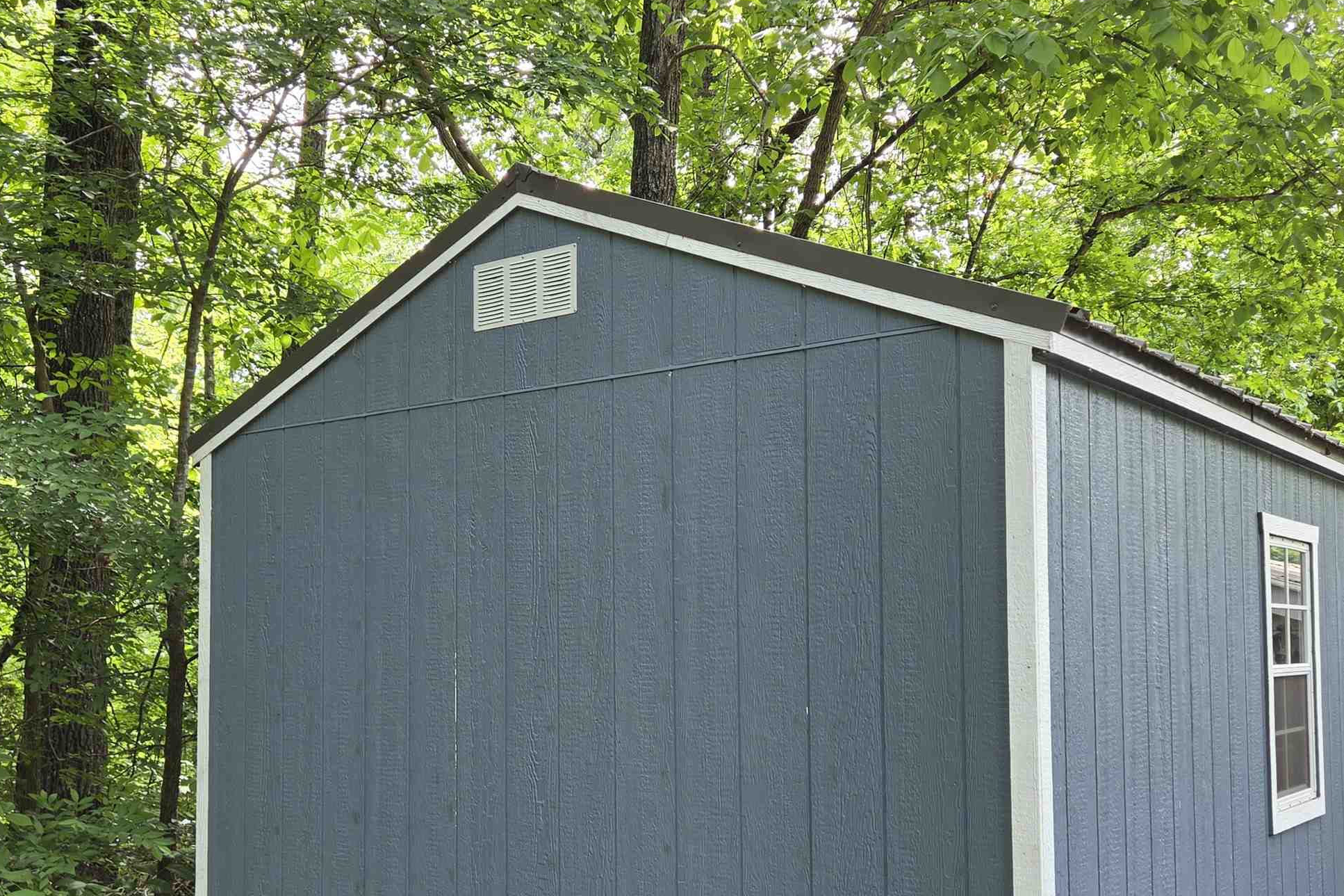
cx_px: 559
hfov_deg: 50.5
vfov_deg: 34.7
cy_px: 601
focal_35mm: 38
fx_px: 1418
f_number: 1.8
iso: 40
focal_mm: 5.4
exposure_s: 1/180
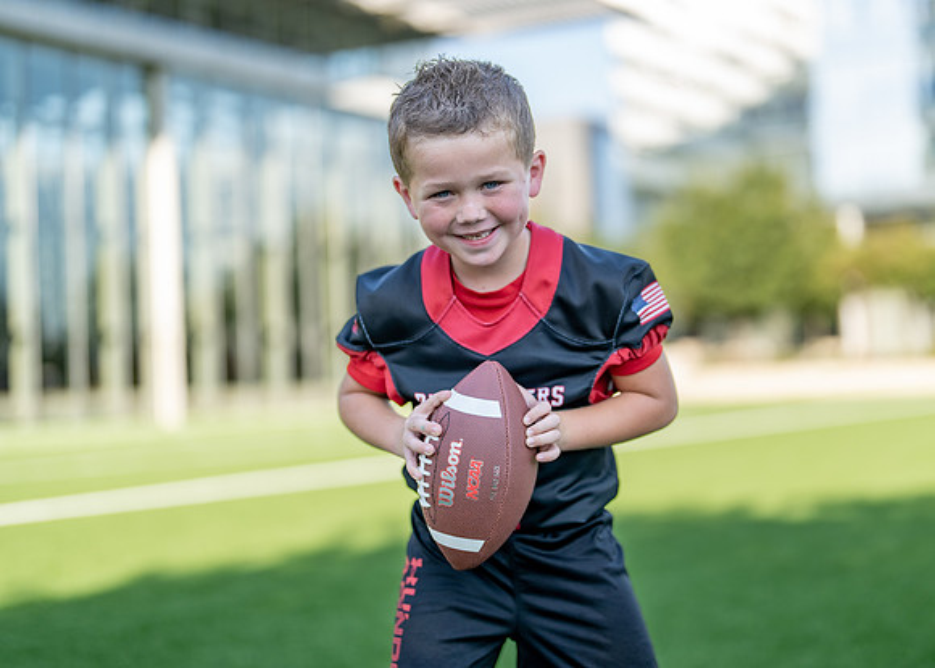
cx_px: 573
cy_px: 306
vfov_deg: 23.0
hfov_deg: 31.7
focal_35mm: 62
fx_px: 1640
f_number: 1.2
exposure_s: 1/2000
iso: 100
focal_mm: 50
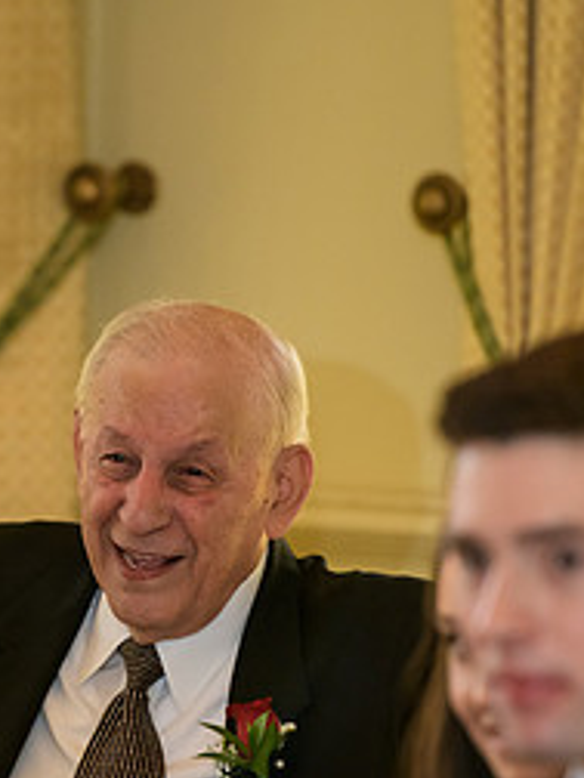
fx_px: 9965
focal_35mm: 443
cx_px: 130
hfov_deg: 3.4
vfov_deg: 4.5
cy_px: 539
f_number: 3.2
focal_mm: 200
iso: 1600
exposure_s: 1/125
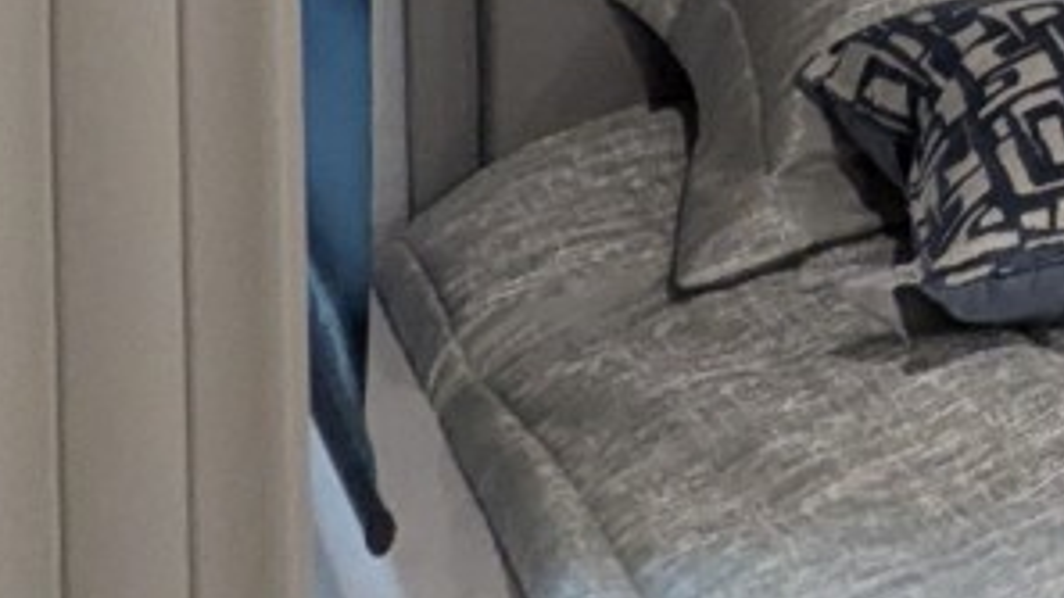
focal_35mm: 82
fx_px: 2313
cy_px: -859
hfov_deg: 19.1
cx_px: 1958
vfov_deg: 11.8
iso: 484
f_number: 2.2
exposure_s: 1/72.8
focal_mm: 2.35
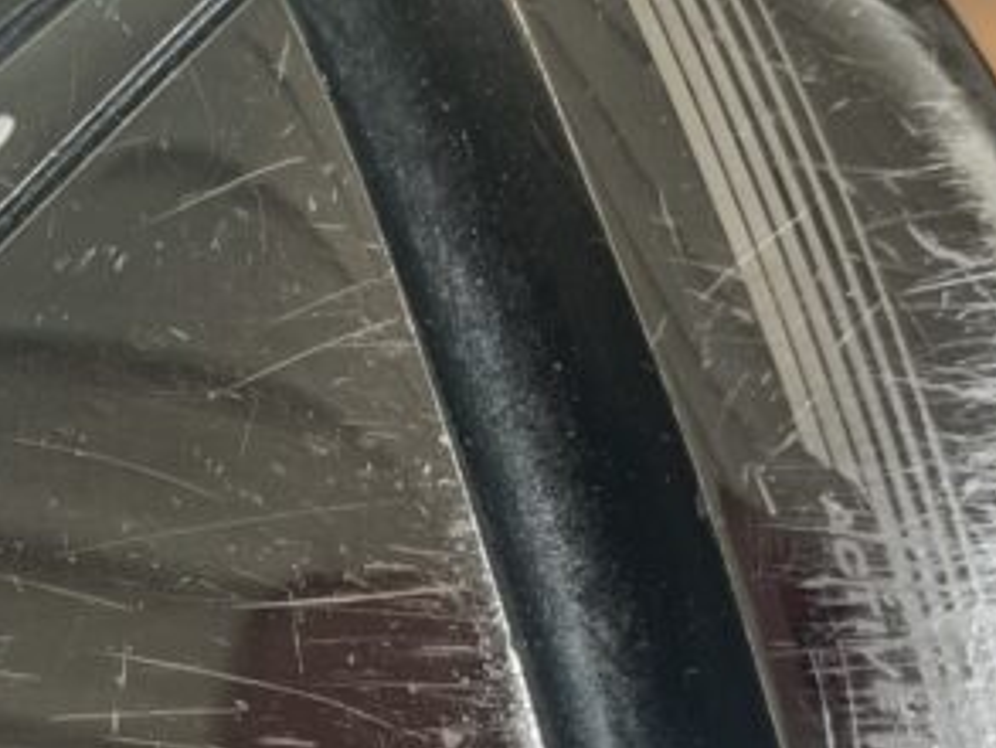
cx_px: 231
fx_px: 2044
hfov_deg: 27.0
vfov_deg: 20.6
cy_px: 524
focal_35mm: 71
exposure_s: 1/122
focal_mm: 5.1
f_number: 1.6
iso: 50
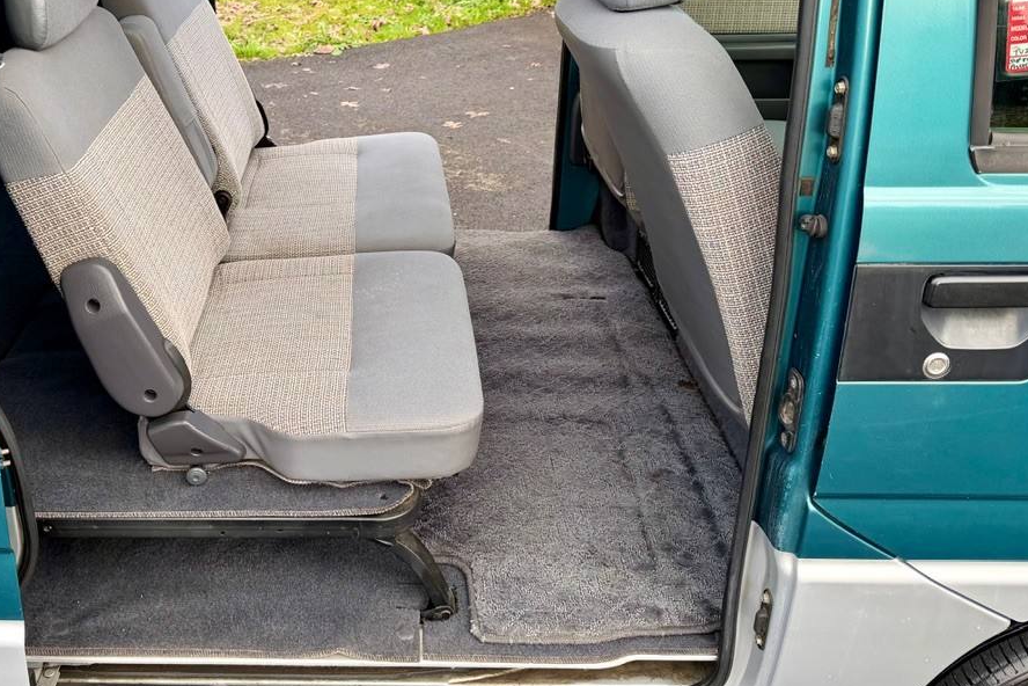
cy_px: 191
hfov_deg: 52.1
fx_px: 1028
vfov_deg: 36.2
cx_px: 339
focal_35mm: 36
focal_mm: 6.76
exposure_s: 1/438
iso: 80
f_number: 1.78
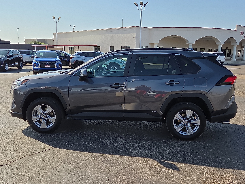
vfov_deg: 40.7
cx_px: 122
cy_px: 92
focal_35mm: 35
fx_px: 248
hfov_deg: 52.6
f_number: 1.8
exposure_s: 1/1667
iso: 25
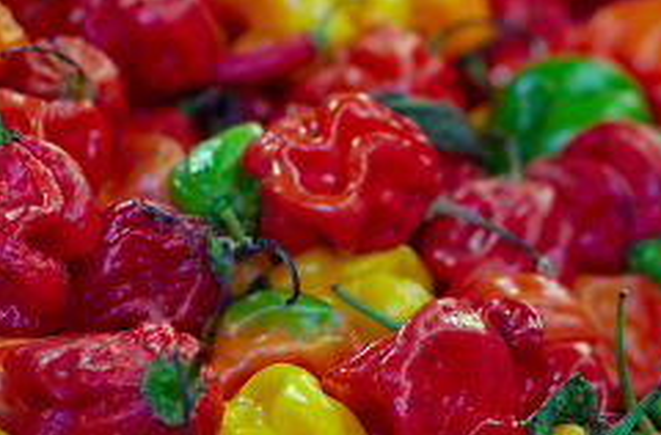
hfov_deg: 7.9
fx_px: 4810
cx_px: 471
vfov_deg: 5.2
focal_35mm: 263
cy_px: 37
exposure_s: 1/125
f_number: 2.8
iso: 200
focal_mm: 70
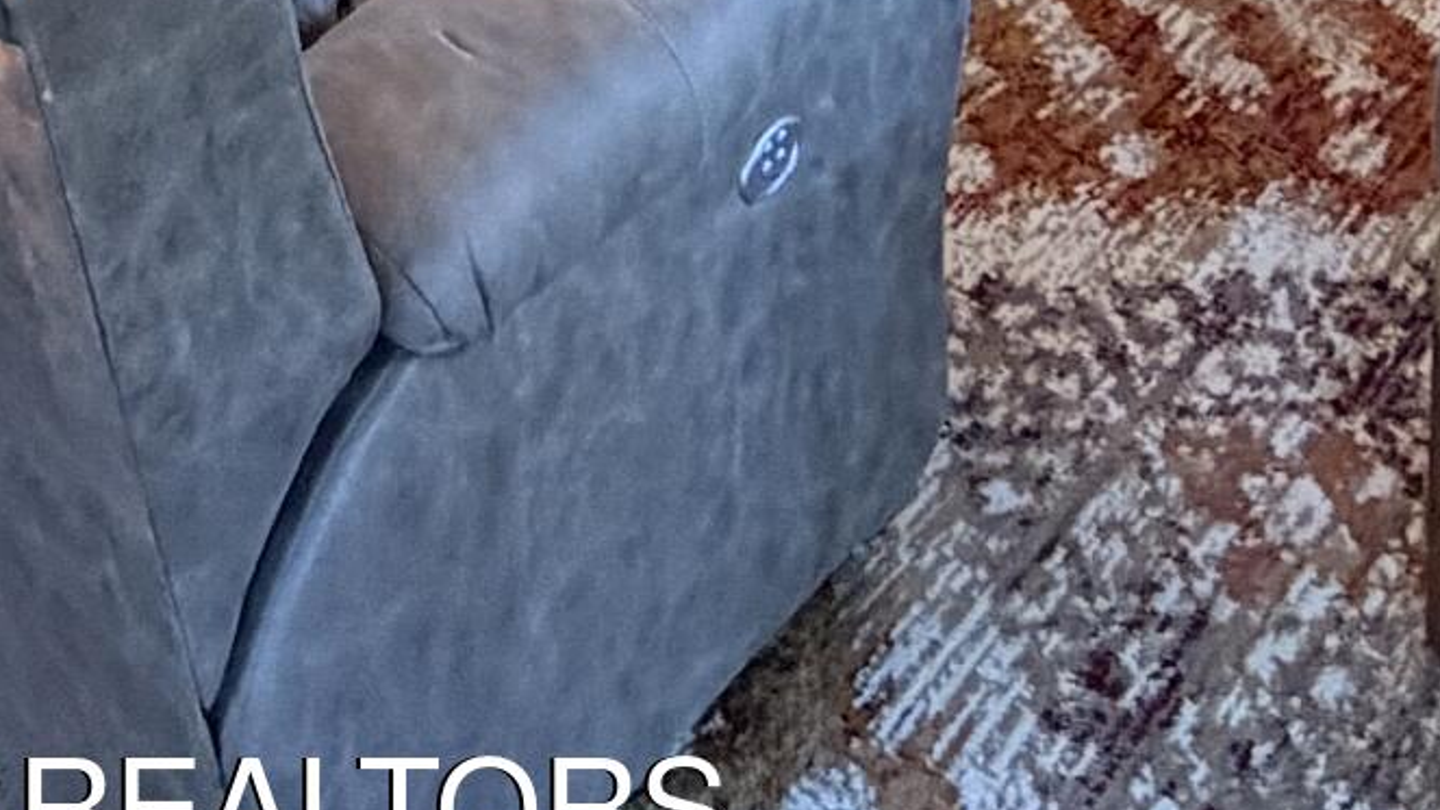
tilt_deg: -3.6
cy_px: -1409
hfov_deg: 30.3
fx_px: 2635
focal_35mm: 69
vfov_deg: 12.0
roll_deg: +0.0
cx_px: 441
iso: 500
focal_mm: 2.22
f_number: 2.2
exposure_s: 1/60
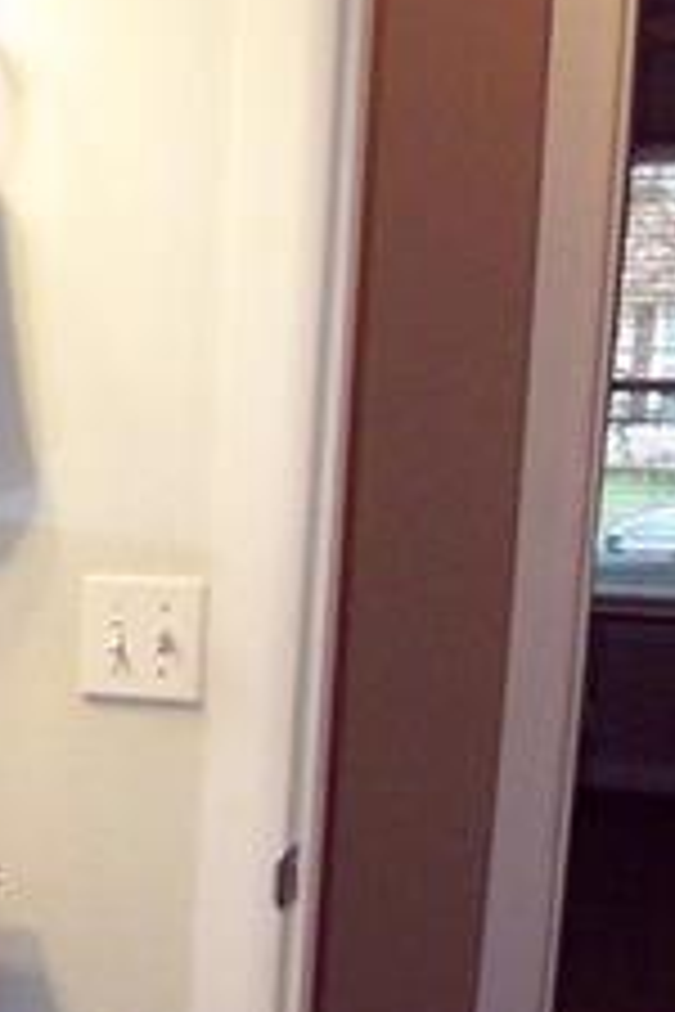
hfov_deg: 18.1
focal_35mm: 68
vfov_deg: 28.8
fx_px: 1912
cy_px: 864
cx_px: -292
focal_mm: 3.8
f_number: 2.8
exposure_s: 1/30
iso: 200
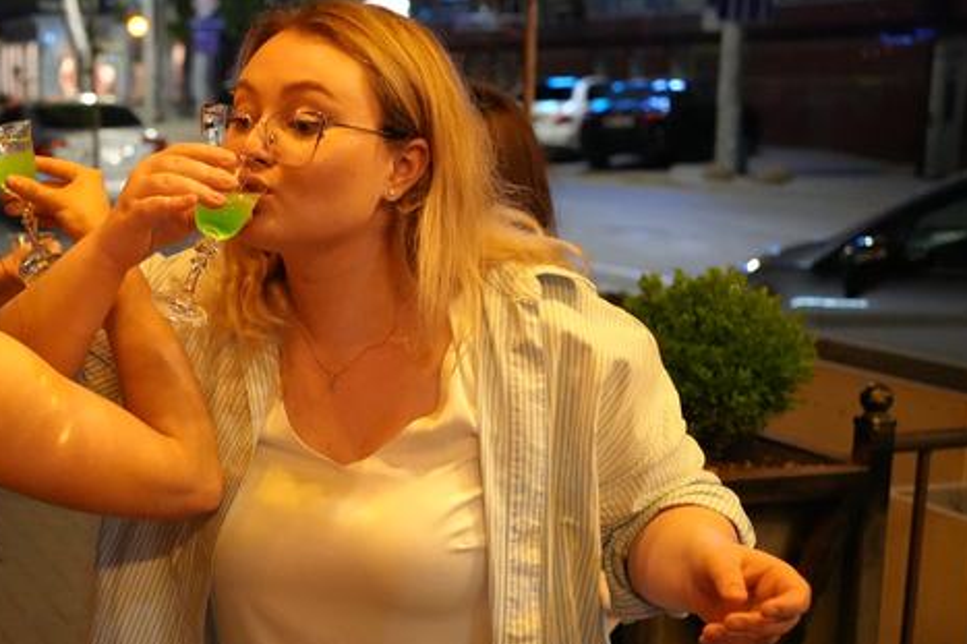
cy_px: 415
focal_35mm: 60
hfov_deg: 32.2
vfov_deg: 22.5
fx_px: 1611
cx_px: 151
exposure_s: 1/160
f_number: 3.5
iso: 12800
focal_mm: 35
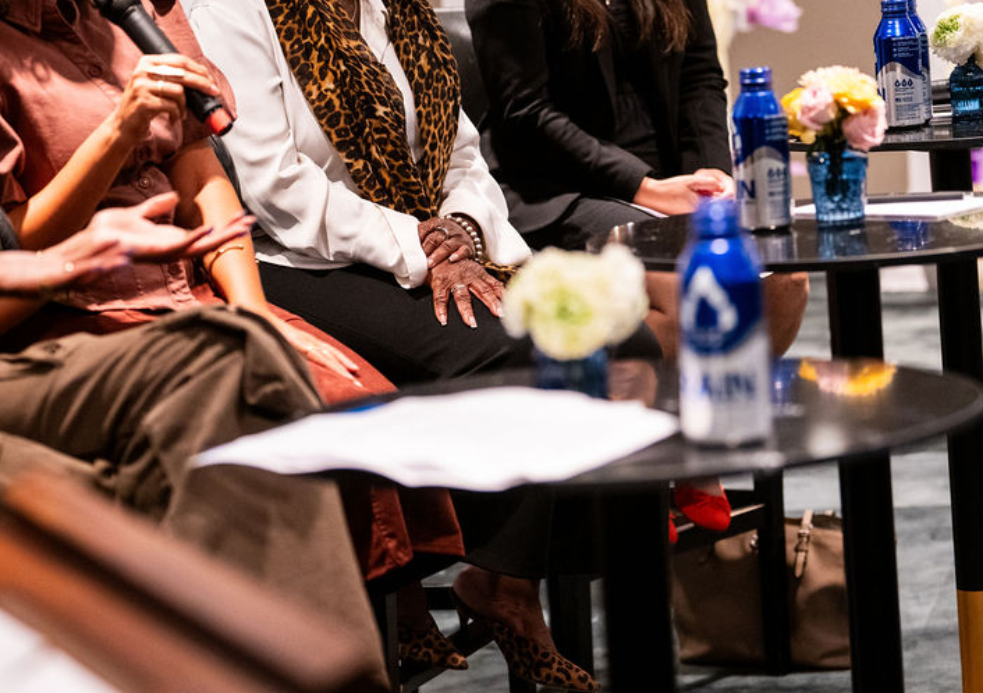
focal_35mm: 136
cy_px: 173
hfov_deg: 14.8
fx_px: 3781
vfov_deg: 10.5
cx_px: 513
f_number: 3.2
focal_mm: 85
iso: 2500
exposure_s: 1/125
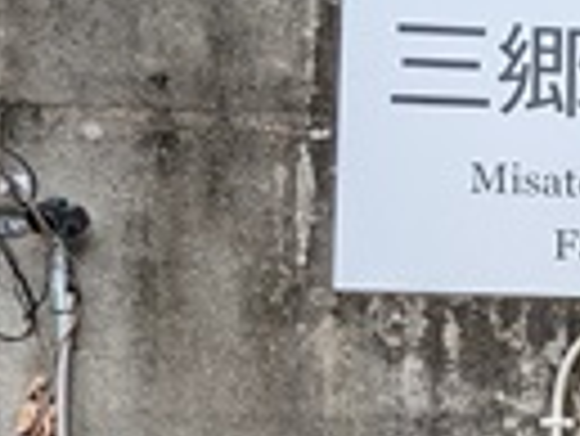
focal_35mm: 79
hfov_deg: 20.6
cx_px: 904
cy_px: 553
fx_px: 1325
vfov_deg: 17.6
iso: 52
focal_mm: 2.35
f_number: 2.2
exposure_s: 1/195
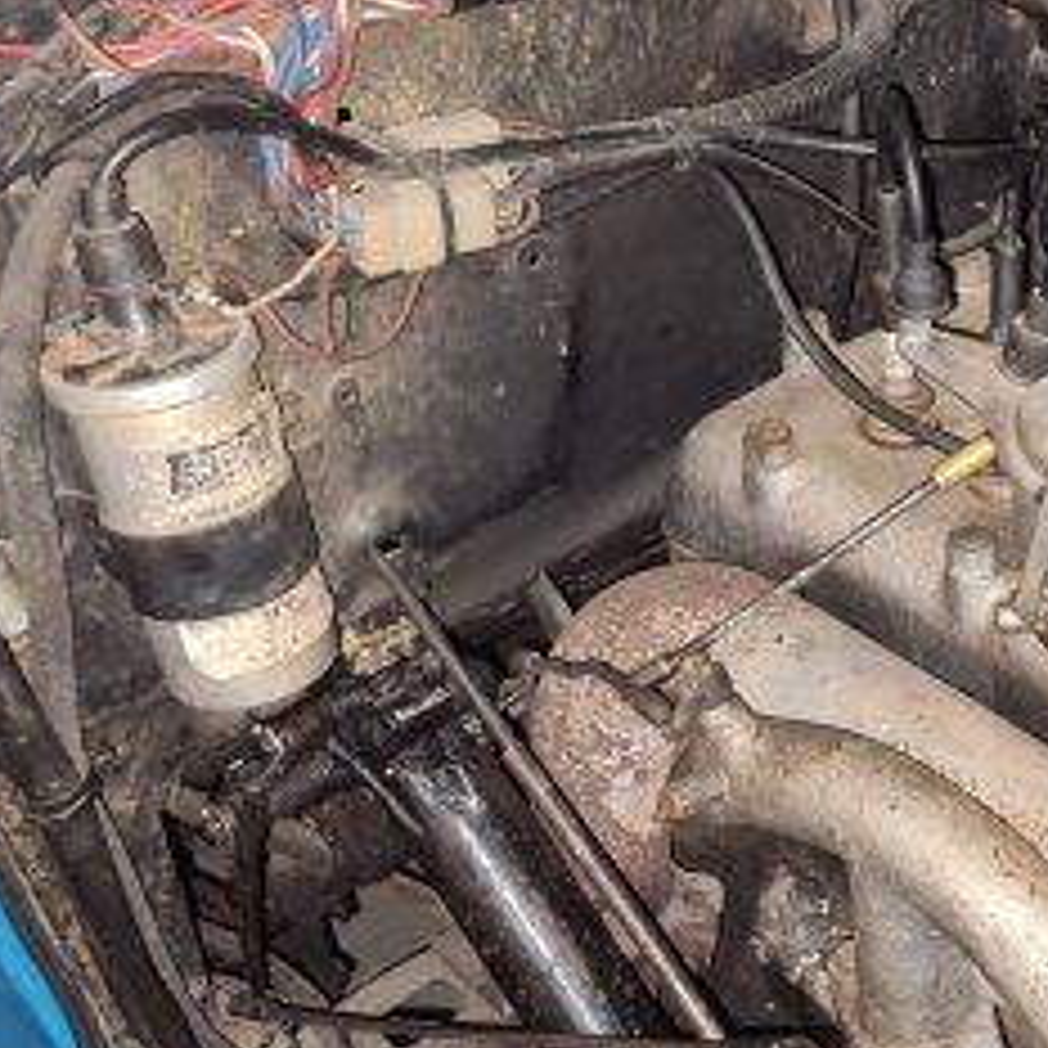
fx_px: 2158
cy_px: 634
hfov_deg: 26.0
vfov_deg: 27.2
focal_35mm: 63
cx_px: 1026
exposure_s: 1/12
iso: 125
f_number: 1.8
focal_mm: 5.4
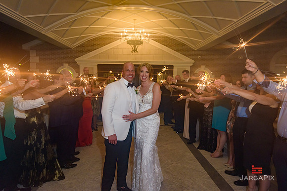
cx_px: 144
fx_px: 191
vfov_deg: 53.2
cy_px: 96
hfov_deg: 73.7
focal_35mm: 24
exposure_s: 1/125
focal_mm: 24
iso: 1600
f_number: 4
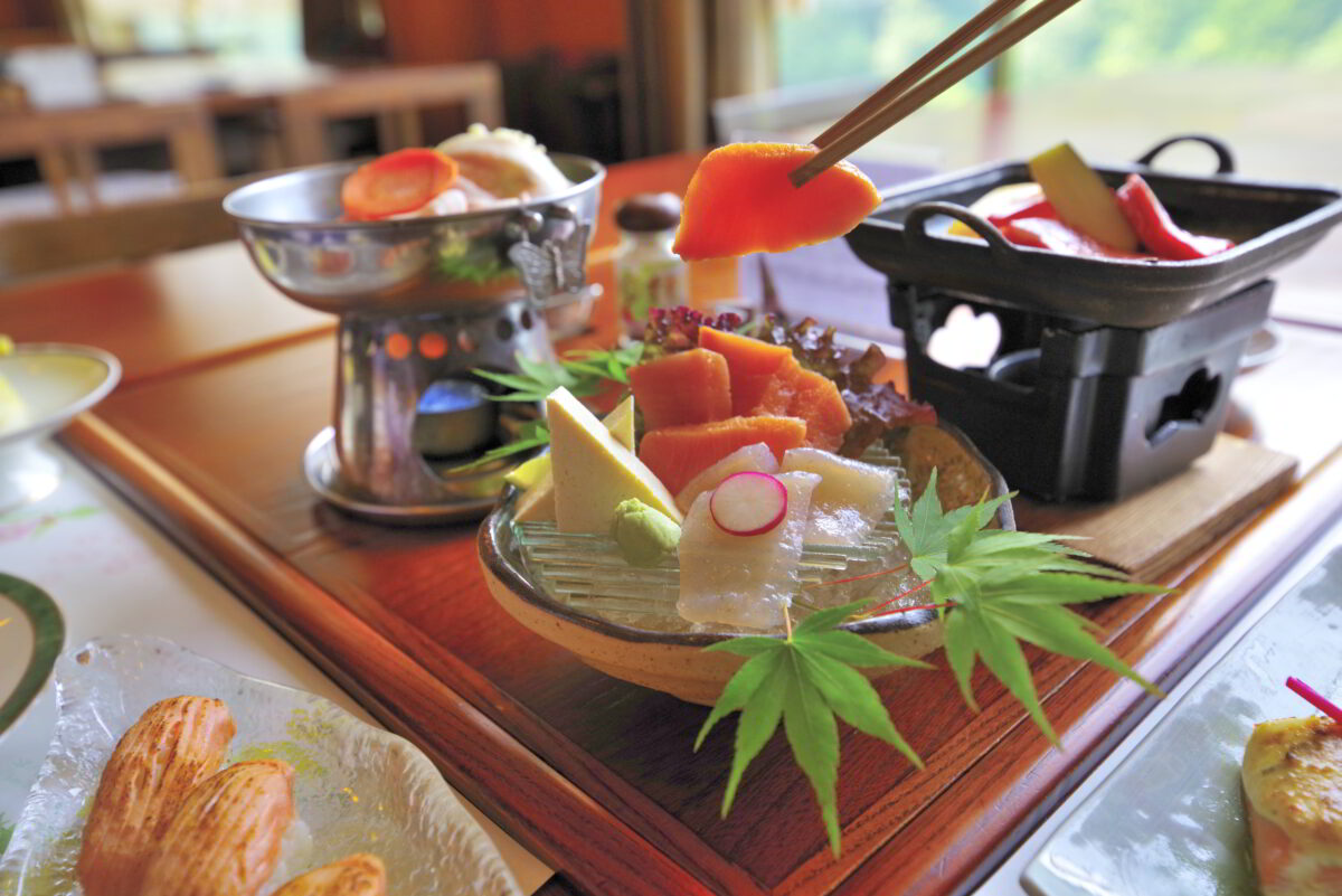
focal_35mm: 30
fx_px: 1119
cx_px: 671
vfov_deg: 43.6
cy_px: 448
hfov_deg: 61.9
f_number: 4.5
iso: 400
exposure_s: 1/160
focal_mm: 30
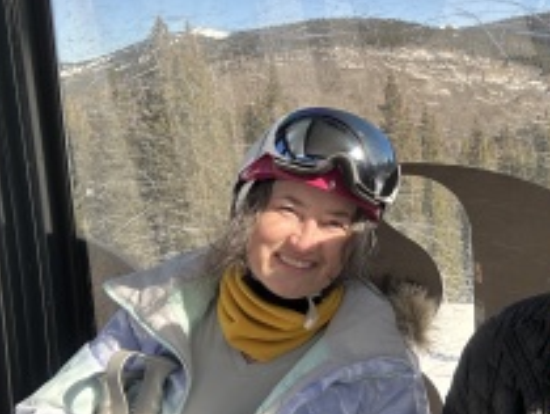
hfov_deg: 44.5
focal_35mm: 40
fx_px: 636
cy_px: 204
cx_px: 440
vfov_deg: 36.0
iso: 25
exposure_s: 1/322
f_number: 1.9
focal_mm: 2.69
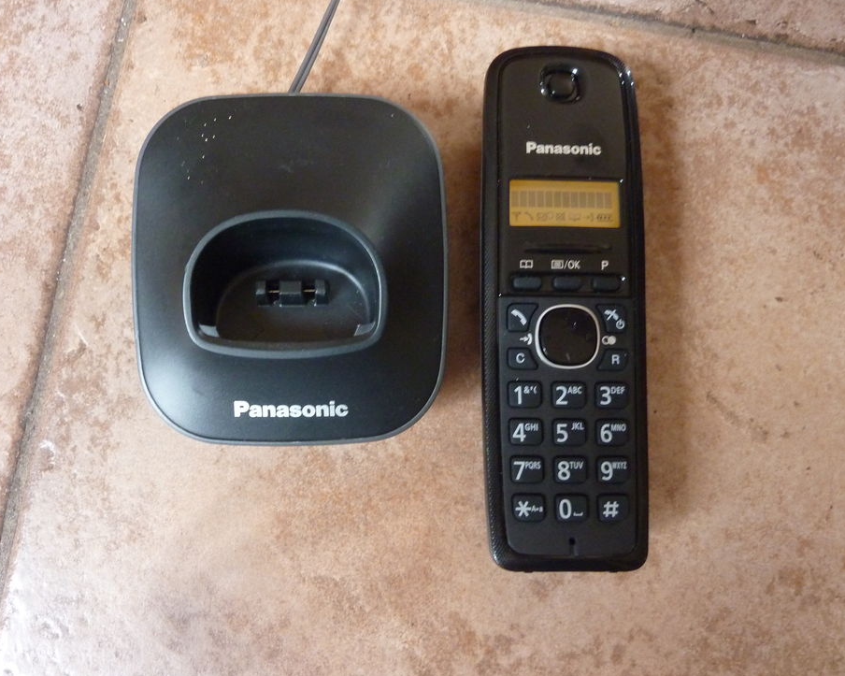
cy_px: 328
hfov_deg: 63.9
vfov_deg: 53.2
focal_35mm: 27
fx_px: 675
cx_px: 380
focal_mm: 4.1
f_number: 3.3
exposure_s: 1/13
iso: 400
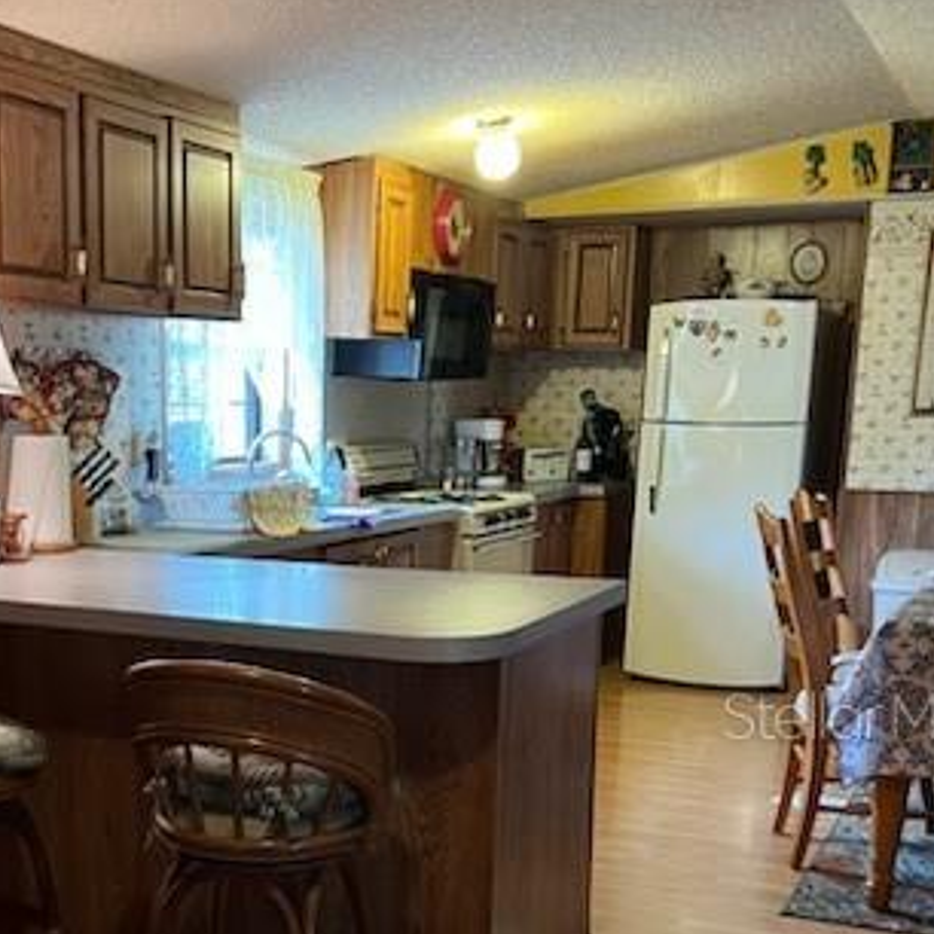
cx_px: 278
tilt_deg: -13.9
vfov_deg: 34.5
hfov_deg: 34.9
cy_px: 714
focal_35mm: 48
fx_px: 1465
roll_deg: +0.3
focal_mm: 5.7
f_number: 1.5
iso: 400
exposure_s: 1/60
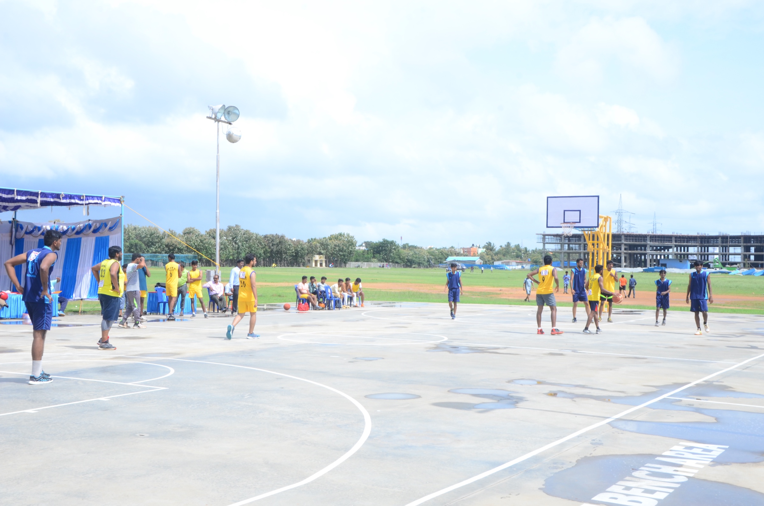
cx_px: 382
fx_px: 889
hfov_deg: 46.5
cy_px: 253
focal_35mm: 42
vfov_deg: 31.7
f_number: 13
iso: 250
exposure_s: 1/125
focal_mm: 28
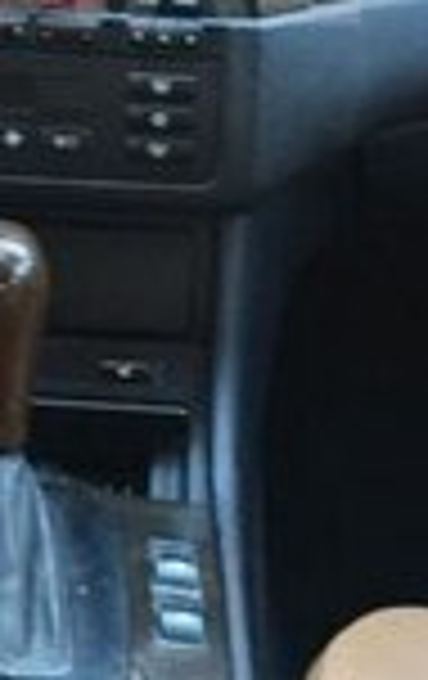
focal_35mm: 134
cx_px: -99
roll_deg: -0.1
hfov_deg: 9.7
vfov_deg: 15.2
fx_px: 2489
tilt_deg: -18.5
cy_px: -43
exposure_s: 1/33
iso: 64
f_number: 2.2
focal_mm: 4.15
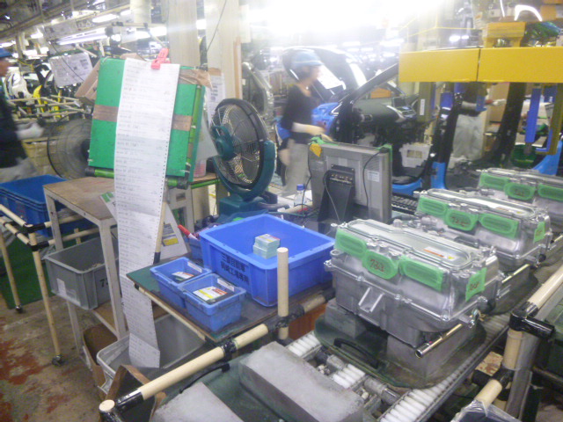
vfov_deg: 54.9
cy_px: 211
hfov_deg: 69.4
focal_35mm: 25
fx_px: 407
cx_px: 282
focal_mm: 4.5
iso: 400
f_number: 3.9
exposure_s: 1/15
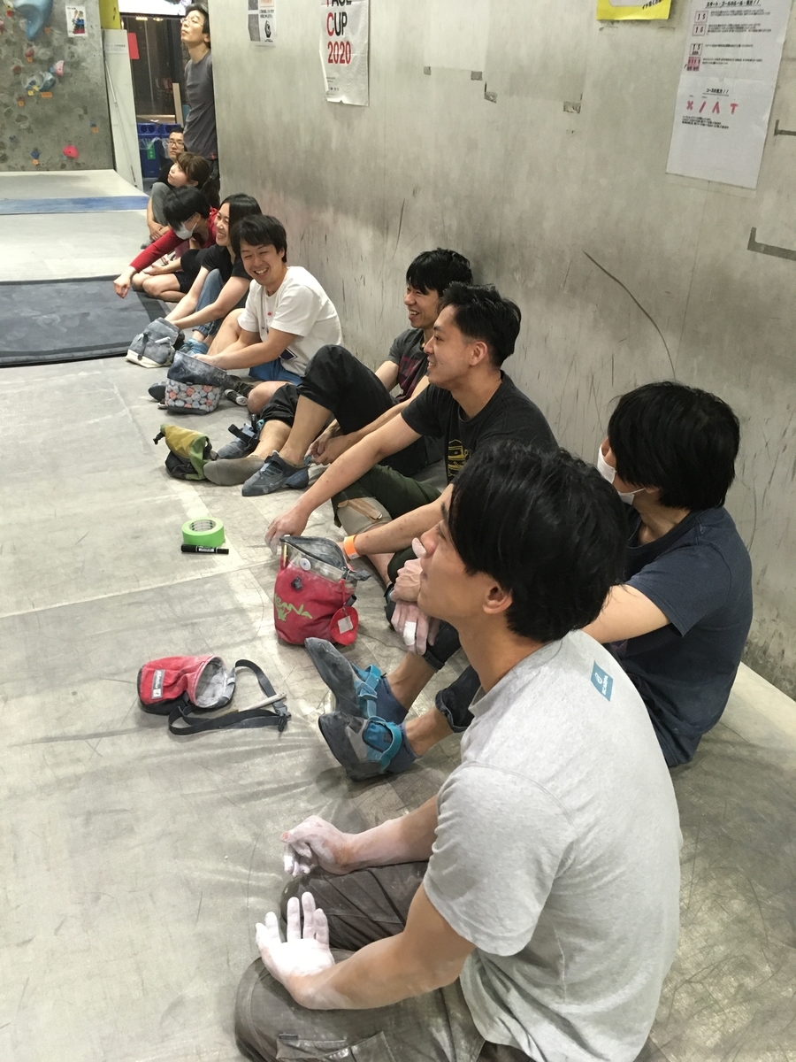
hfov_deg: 48.2
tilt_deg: -26.4
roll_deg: +0.1
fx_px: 889
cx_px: 398
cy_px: 531
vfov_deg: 61.7
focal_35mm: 29
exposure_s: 1/30
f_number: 2.2
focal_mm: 4.15
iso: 160
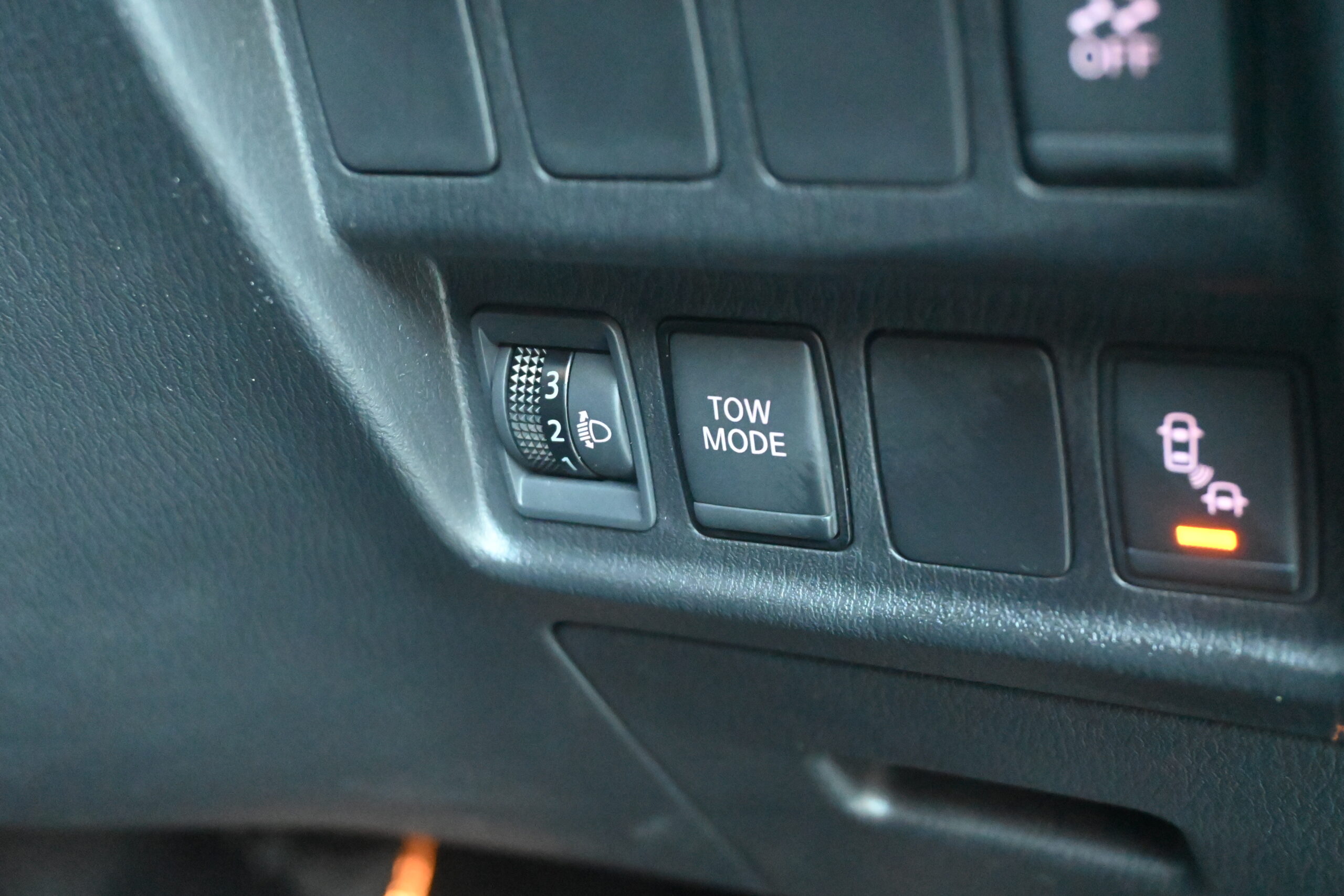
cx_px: 672
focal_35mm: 51
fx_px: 1904
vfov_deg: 26.5
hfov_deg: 38.9
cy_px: 448
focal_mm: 34
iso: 12800
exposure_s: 1/50
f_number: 5
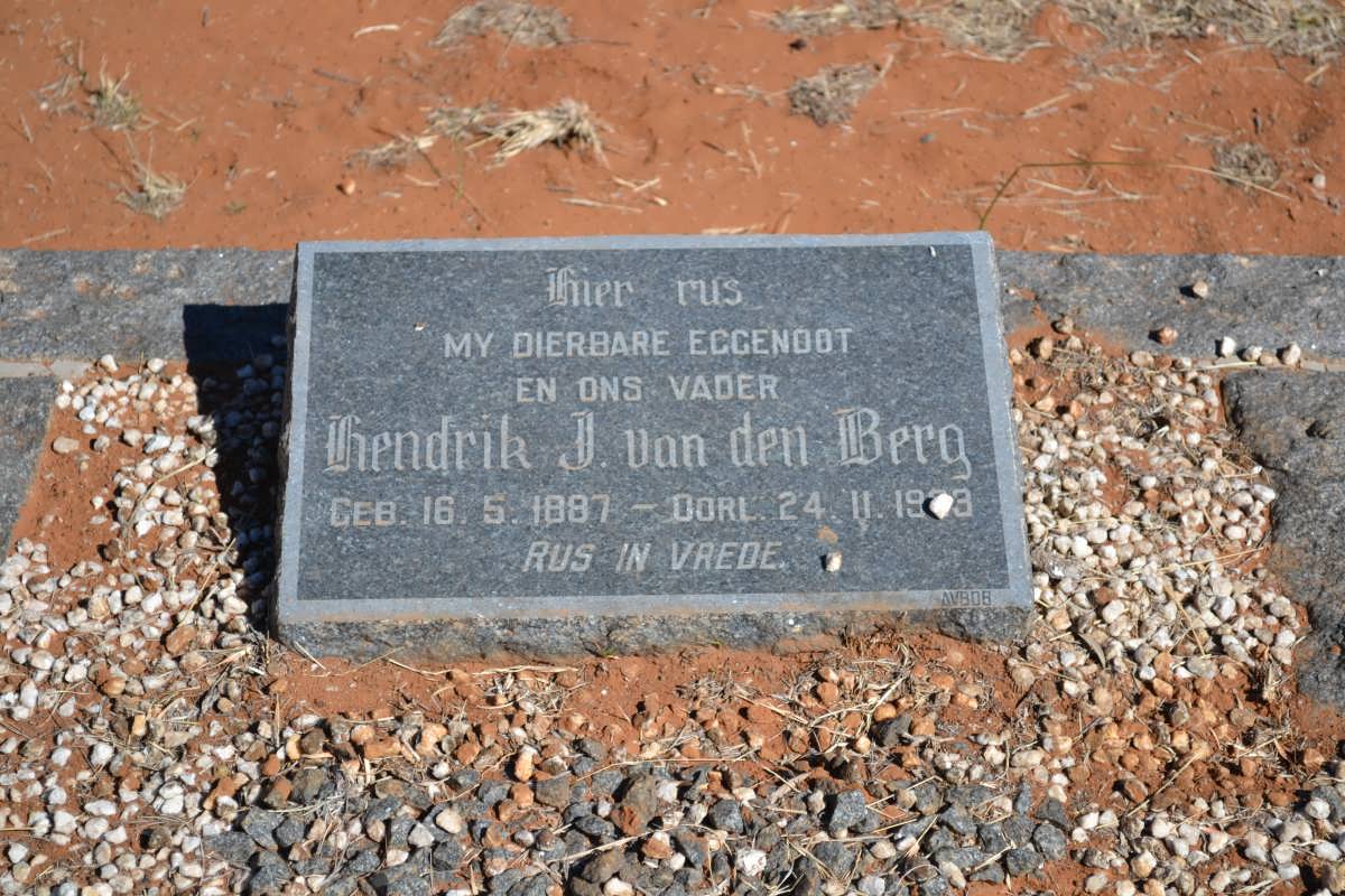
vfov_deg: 16.6
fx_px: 3082
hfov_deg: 24.6
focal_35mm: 82
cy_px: 448
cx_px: 672
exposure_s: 1/125
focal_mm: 55
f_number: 5.6
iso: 110
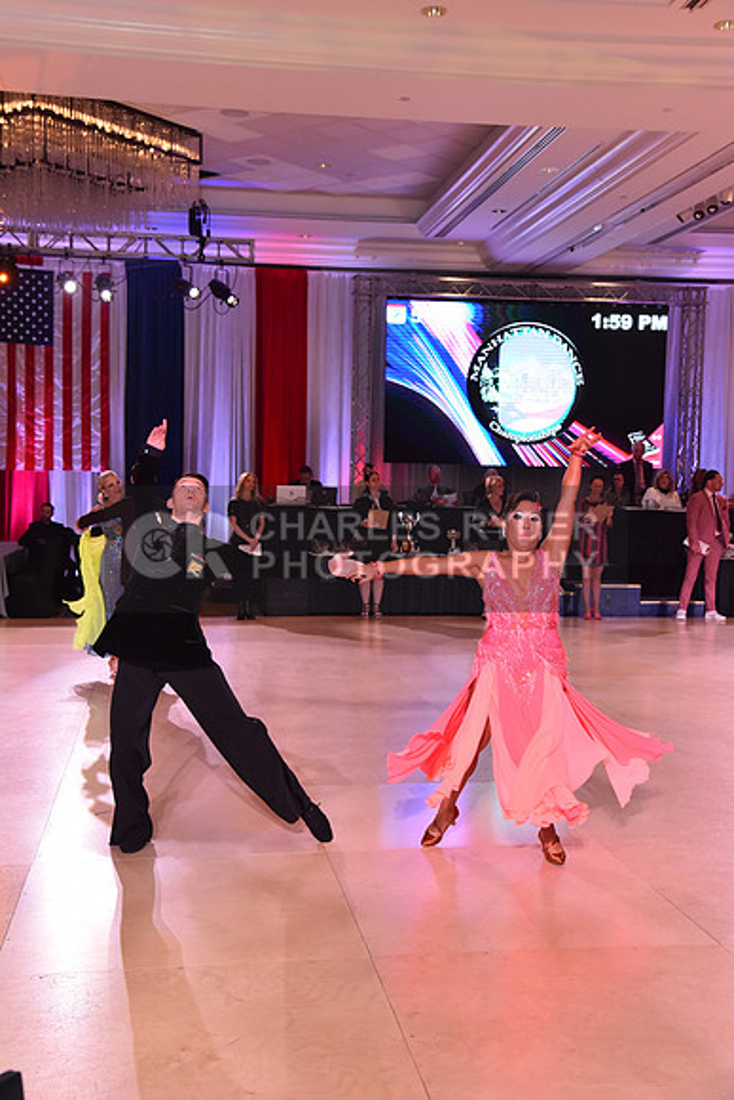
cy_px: 550
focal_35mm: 44
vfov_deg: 44.5
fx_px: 1345
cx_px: 367
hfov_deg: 30.5
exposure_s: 1/320
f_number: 6.3
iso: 2500
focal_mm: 44
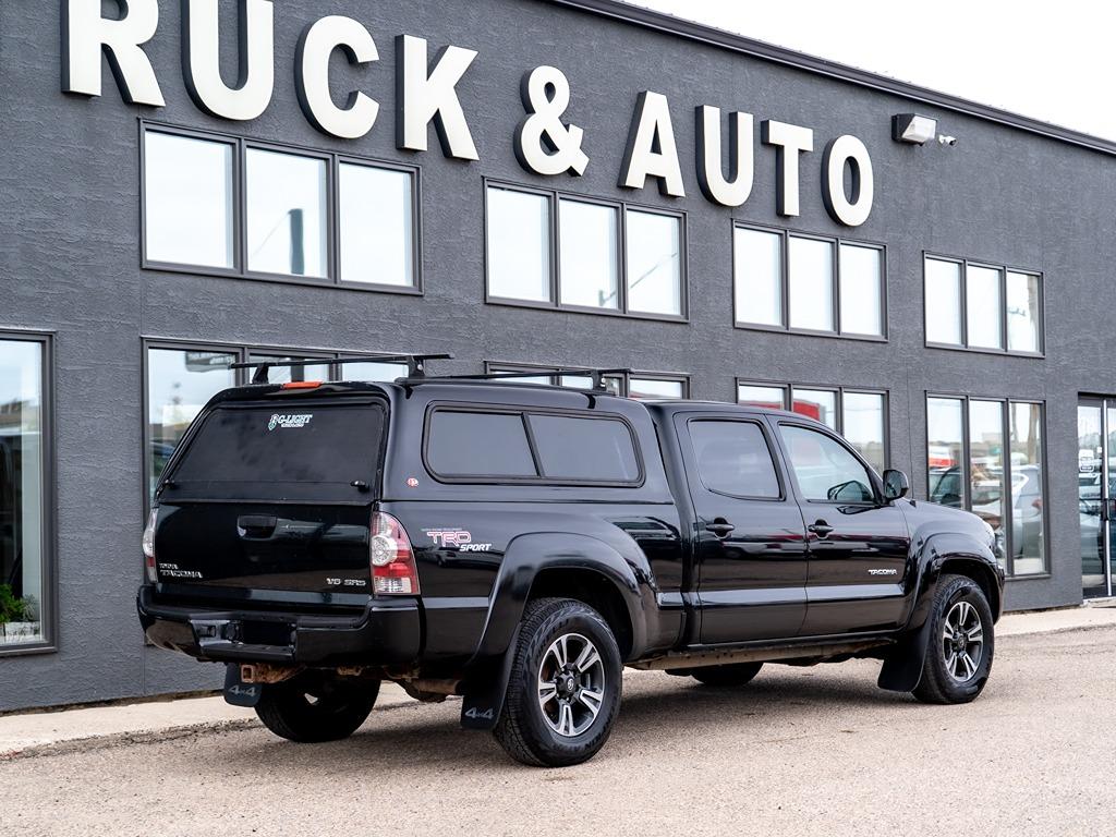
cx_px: 541
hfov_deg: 31.5
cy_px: 448
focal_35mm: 61
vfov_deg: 23.9
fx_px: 1980
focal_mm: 53
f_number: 4
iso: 125
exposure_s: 1/160
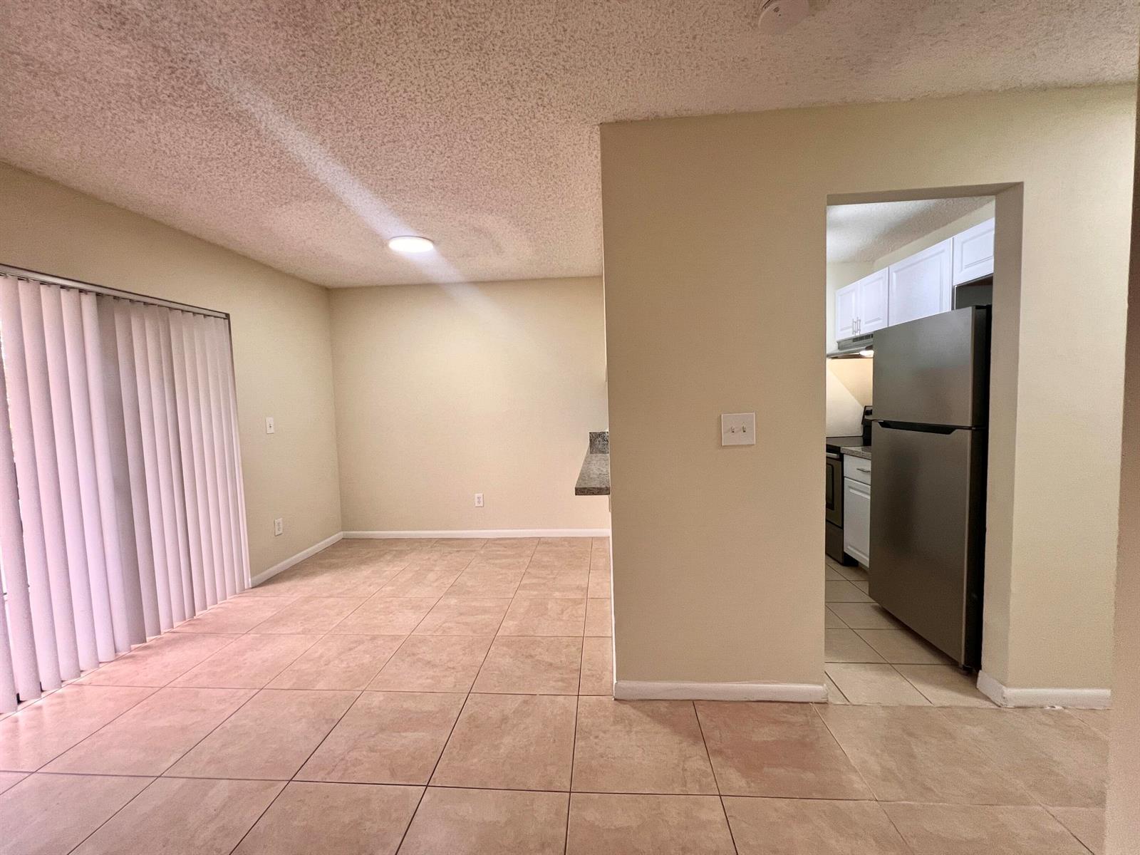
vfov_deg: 89.9
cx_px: 570
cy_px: 428
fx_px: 428
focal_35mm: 13
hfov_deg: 106.2
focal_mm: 1.57
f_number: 1.8
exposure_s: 1/99
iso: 100
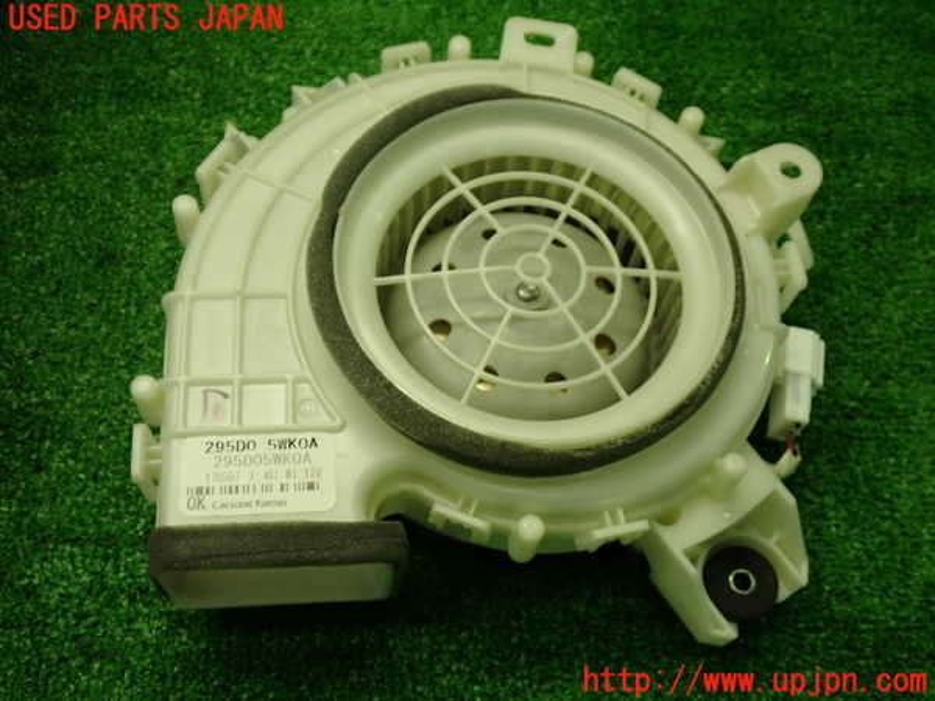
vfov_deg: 35.1
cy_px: 350
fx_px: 1107
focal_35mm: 41
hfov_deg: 45.8
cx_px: 468
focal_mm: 7.31
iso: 200
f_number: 2.8
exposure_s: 1/60
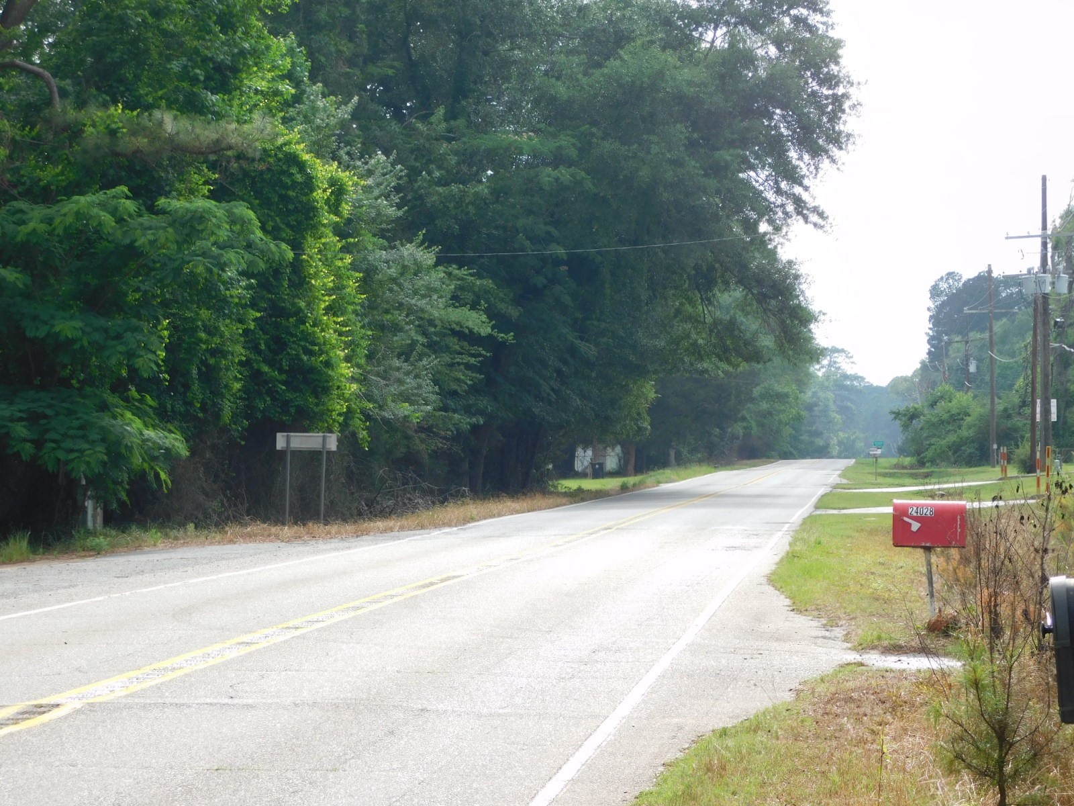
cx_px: 537
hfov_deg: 17.1
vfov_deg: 12.9
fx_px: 3568
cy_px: 403
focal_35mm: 115
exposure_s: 1/200
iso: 125
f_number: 4.8
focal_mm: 20.3
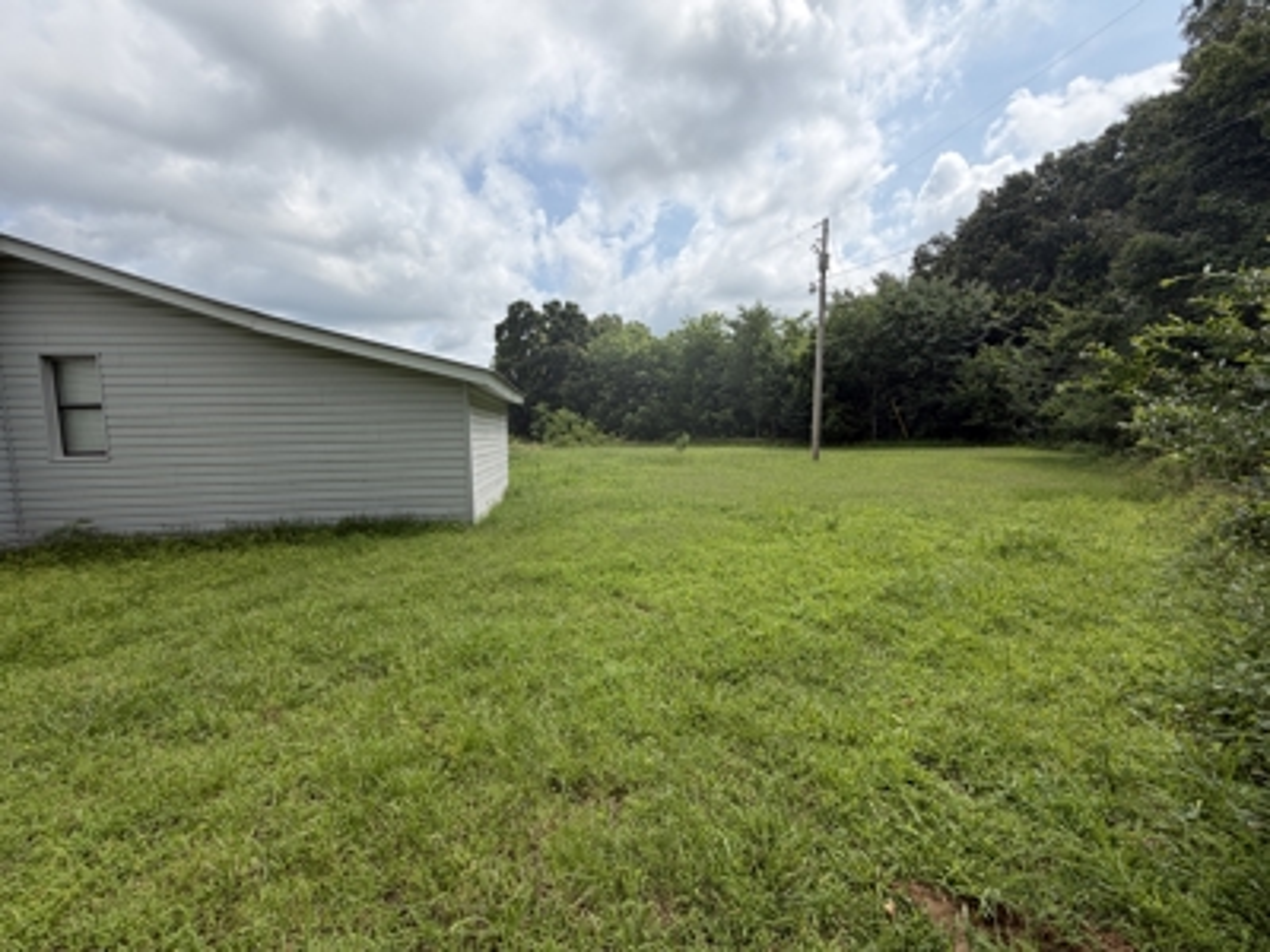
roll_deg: +1.6
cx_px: 635
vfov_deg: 85.7
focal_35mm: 14
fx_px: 514
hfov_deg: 102.1
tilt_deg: -5.5
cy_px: 476
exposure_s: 1/888
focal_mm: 2.22
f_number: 2.2
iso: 20
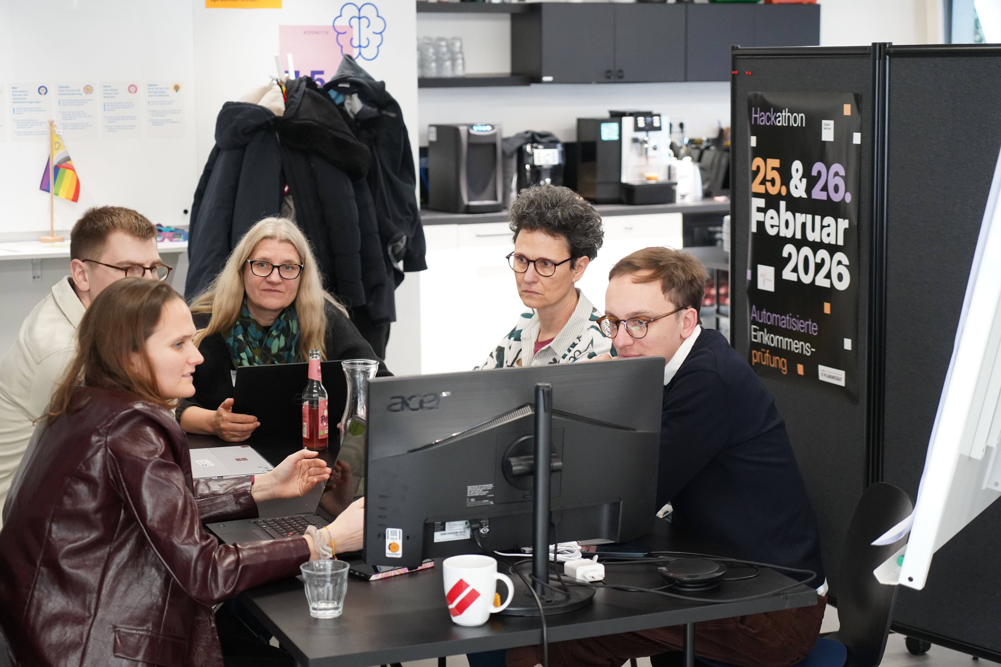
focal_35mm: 63
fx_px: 1752
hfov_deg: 31.9
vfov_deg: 21.6
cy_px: 334
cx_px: 500
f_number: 4
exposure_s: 1/160
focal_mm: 63
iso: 6400
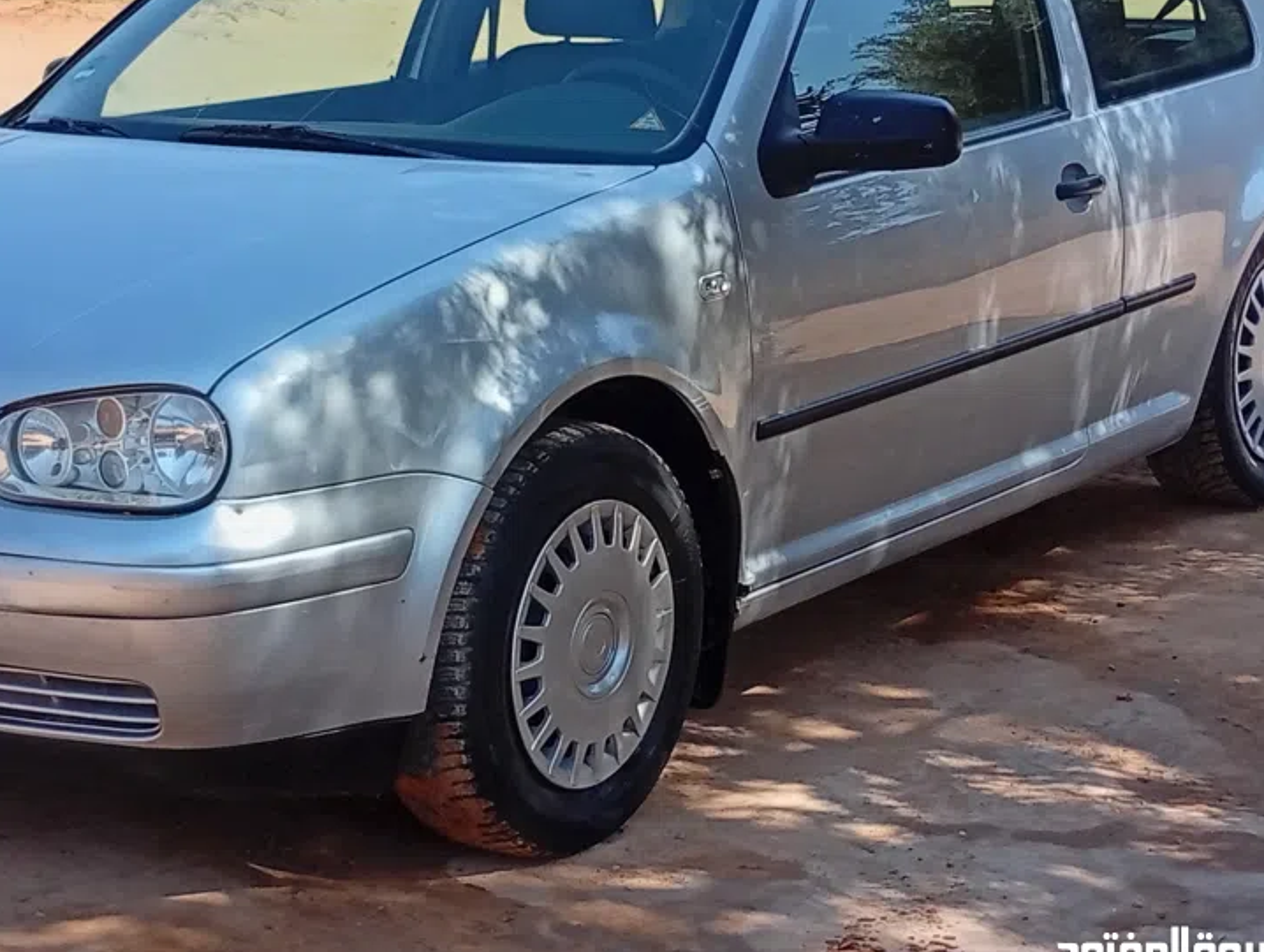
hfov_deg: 25.2
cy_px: 416
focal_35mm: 77
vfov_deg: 19.2
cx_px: 447
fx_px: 2816
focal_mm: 3.84
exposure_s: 1/656
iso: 50
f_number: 1.8
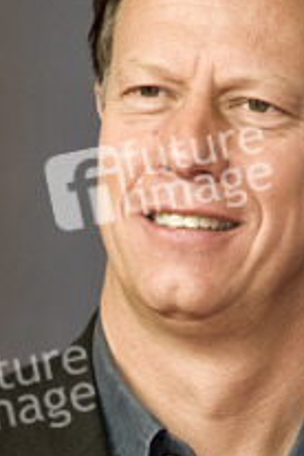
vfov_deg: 5.3
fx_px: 4889
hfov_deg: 3.6
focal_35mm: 386
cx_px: 224
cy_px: 289
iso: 1000
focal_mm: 200
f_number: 5
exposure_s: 1/125
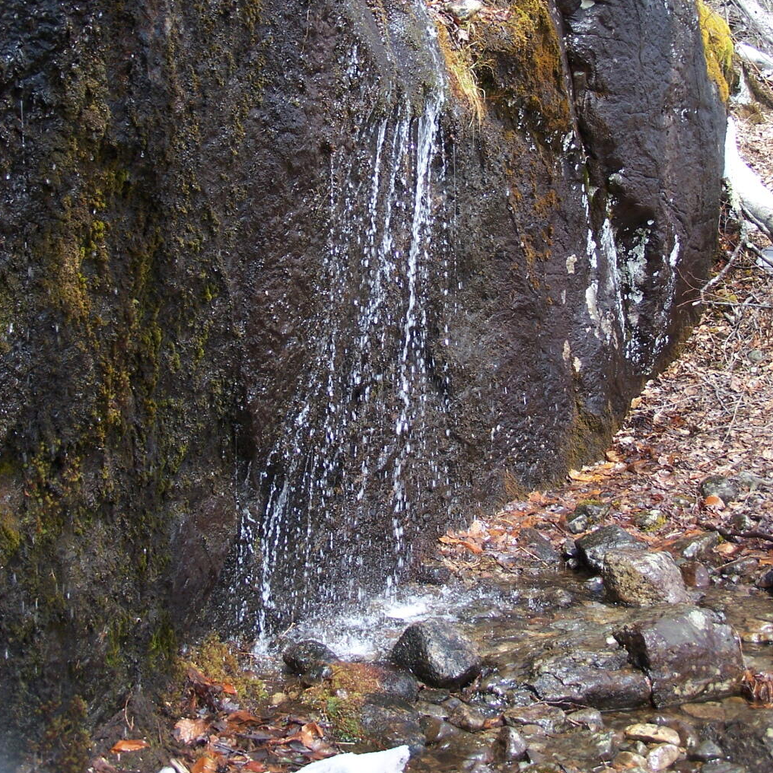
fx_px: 1440
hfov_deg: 30.0
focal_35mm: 57
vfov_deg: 29.9
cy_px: 280
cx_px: 384
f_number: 3
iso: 80
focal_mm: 8
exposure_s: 1/250
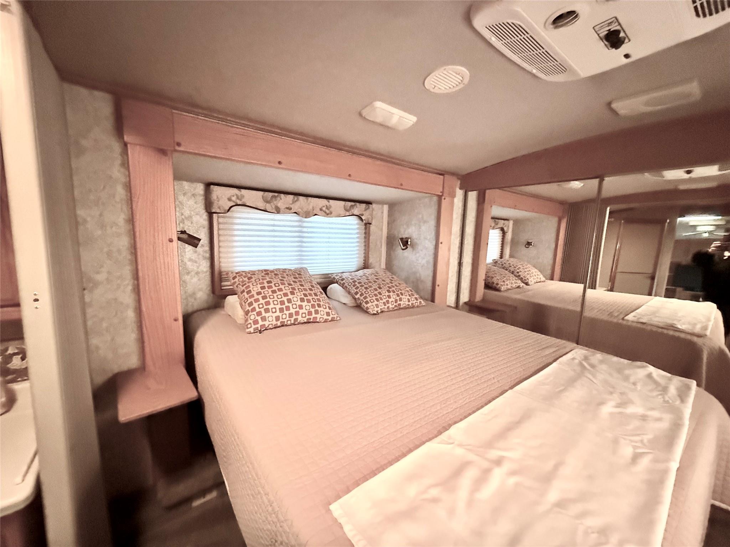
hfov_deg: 102.1
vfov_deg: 85.7
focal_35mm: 14
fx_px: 295
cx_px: 365
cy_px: 274
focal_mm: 2.22
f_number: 2.2
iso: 1250
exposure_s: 1/60
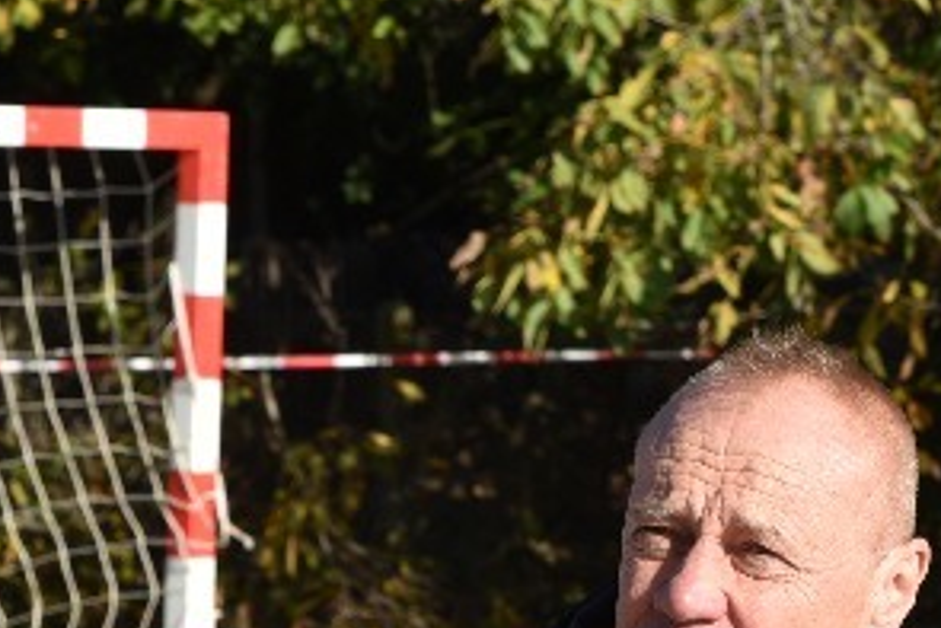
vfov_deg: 5.6
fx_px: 6355
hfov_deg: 8.5
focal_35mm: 243
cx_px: 715
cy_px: 784
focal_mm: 70
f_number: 9
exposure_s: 1/200
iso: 100
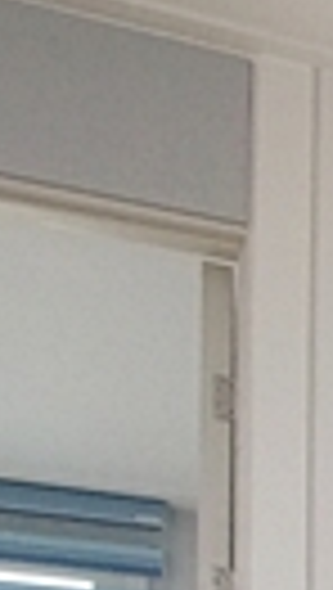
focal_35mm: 96
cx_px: 1728
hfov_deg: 6.1
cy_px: 1004
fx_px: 1502
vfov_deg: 18.3
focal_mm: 10
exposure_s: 1/40
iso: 1600
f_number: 9
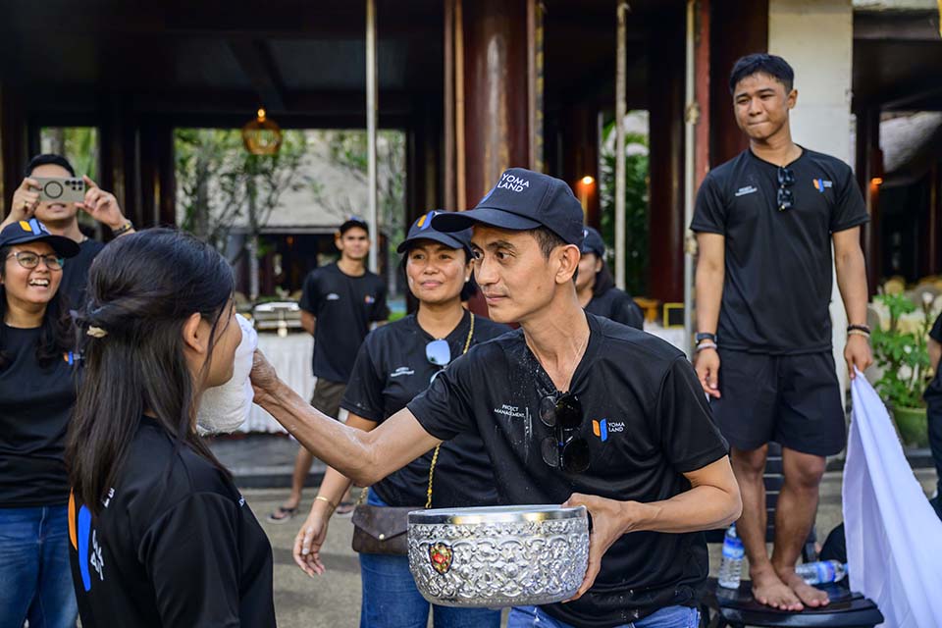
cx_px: 471
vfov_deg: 36.9
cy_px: 314
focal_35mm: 36
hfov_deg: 53.1
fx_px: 942
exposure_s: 1/200
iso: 1400
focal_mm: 36
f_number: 3.2
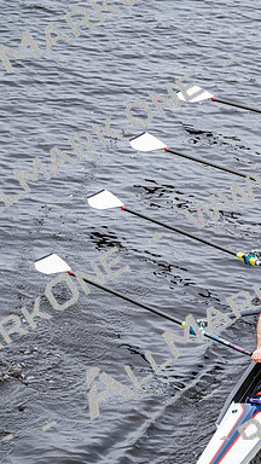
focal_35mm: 307
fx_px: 3777
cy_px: 233
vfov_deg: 7.0
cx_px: 331
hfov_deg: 3.9
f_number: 2.8
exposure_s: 1/2000
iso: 500
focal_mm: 194
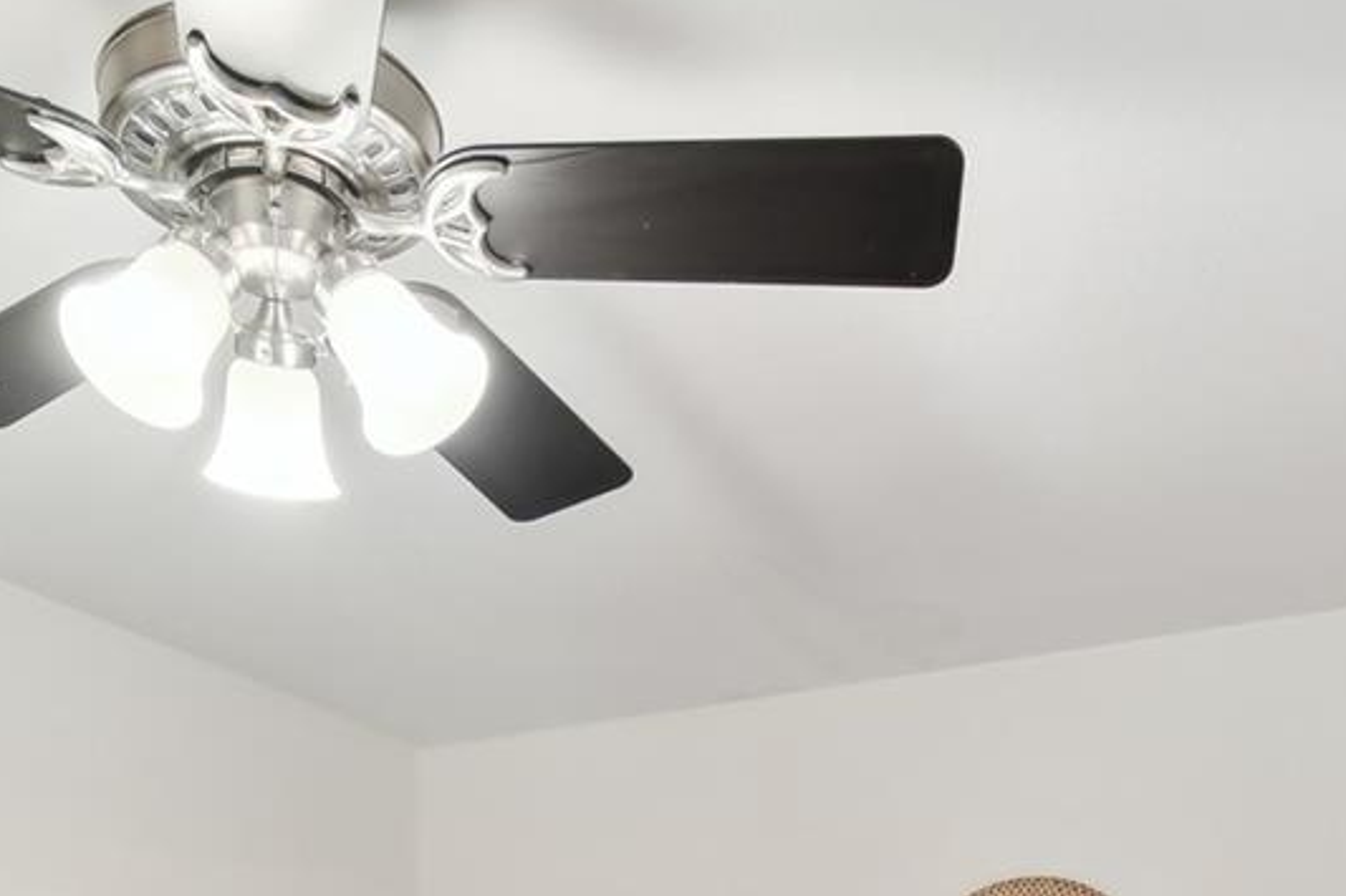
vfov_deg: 24.9
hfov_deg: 43.5
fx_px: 1682
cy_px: 1234
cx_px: 758
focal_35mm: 45
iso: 100
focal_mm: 10
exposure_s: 1/1.67
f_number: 7.1
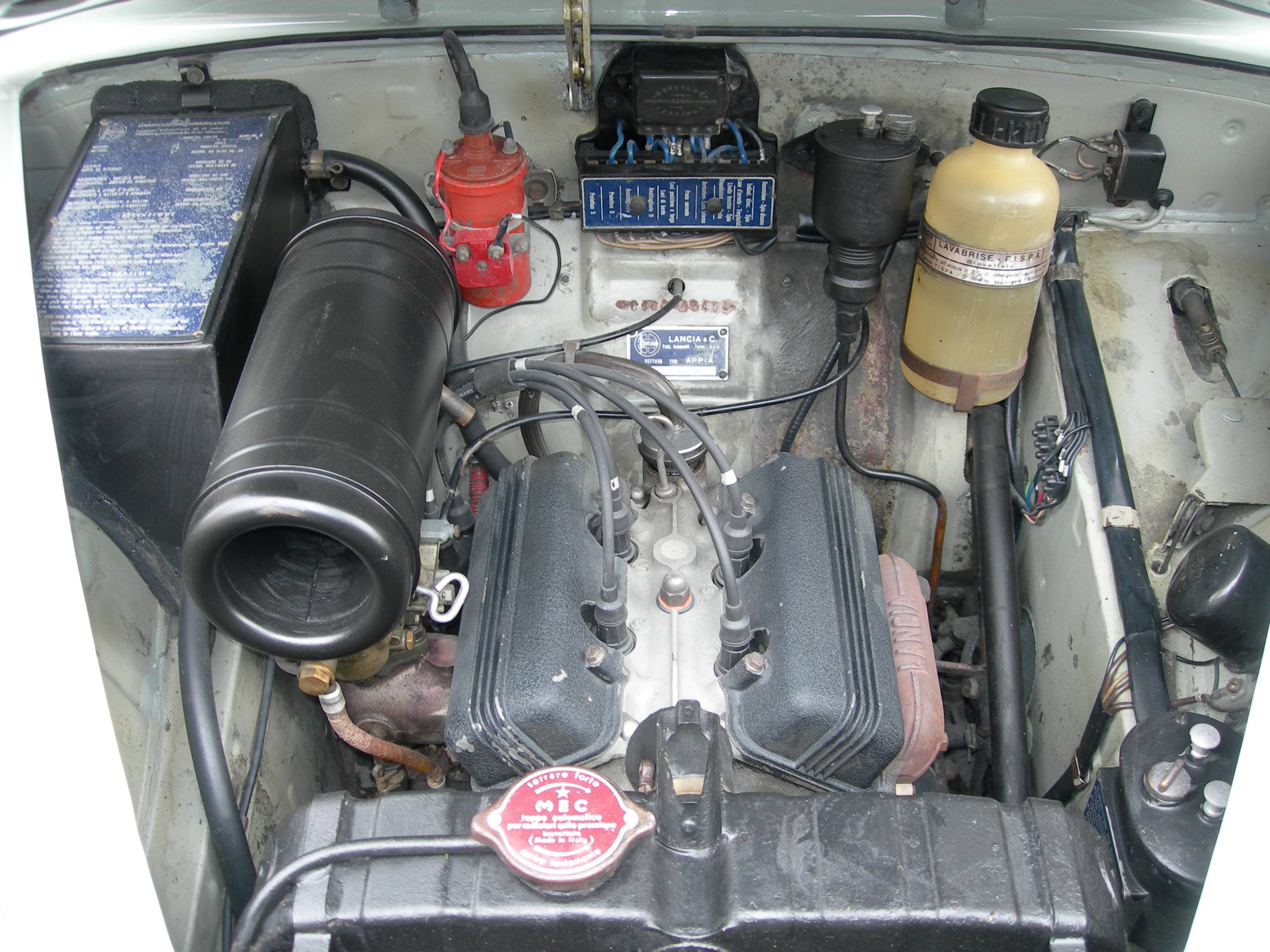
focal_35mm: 38
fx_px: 1394
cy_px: 476
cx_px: 635
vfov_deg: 37.7
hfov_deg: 49.0
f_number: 2.8
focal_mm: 7.8
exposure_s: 1/39.6
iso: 50
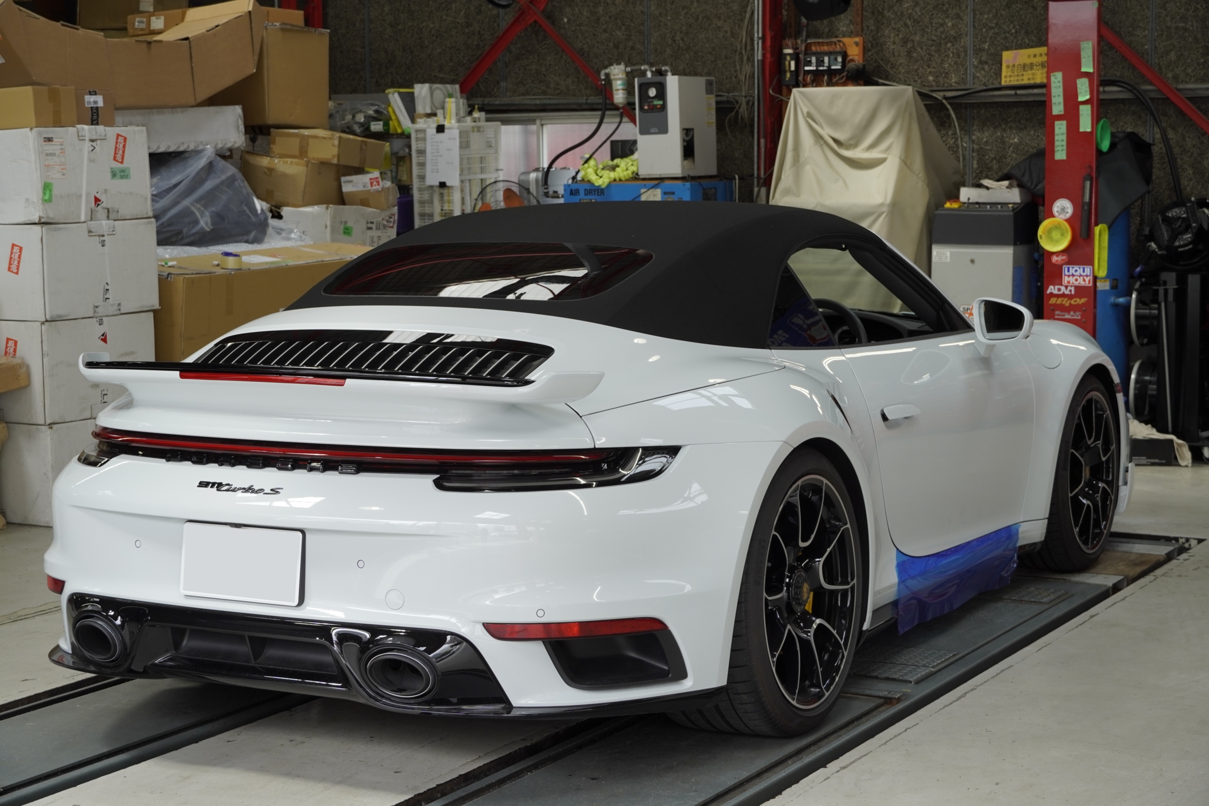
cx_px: 604
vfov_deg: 20.6
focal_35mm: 66
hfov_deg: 30.5
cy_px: 403
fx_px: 2216
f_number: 6.3
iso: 200
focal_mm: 44
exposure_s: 1/80
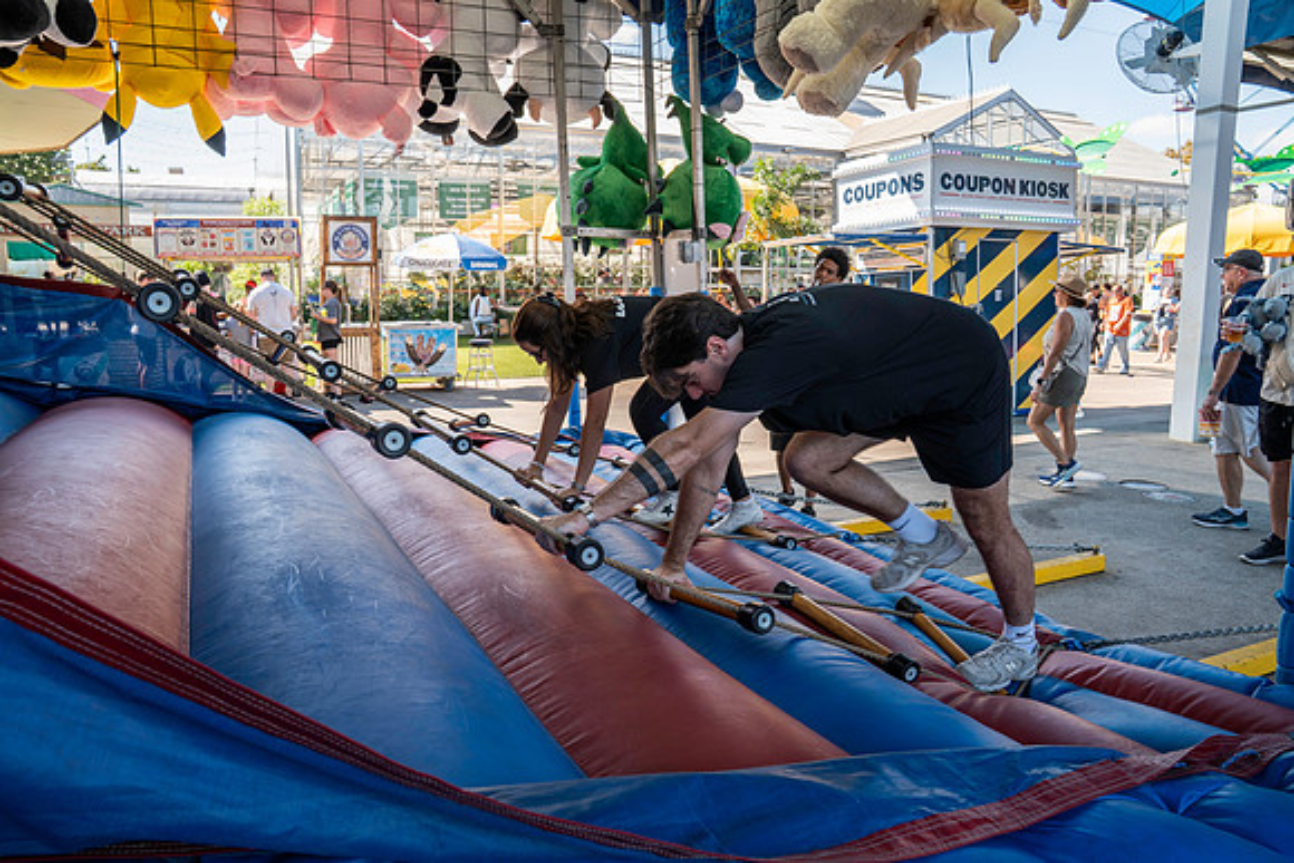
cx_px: 647
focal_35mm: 26
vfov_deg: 49.6
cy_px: 432
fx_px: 935
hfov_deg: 69.4
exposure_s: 1/200
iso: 200
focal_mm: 26
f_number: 5.6
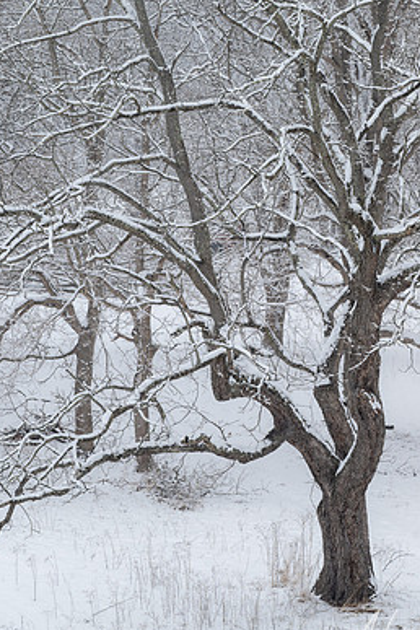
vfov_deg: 11.2
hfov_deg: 7.5
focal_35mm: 183
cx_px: 238
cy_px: 301
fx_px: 3202
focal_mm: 105
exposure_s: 1/125
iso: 100
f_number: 11
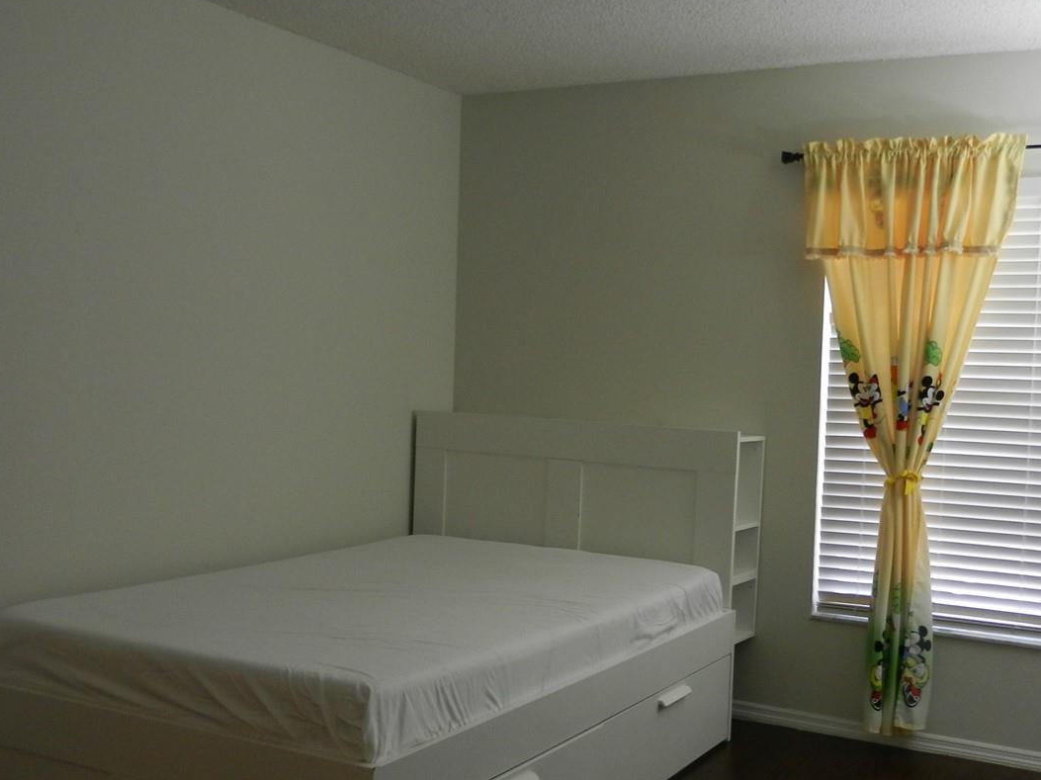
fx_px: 1142
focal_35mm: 38
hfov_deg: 48.5
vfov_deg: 37.7
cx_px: 653
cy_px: 425
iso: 160
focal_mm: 4.5
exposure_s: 1/30
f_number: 3.5
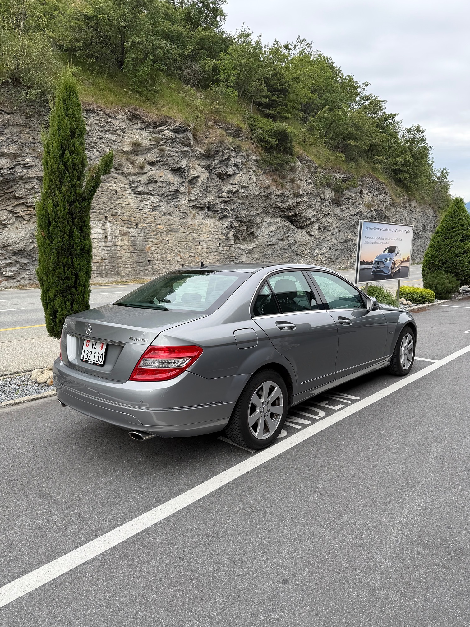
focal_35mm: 24
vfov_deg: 71.6
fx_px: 434
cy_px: 314
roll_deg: -1.8
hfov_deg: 56.8
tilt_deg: -8.4
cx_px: 235
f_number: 1.78
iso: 80
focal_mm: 6.76
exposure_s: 1/1949
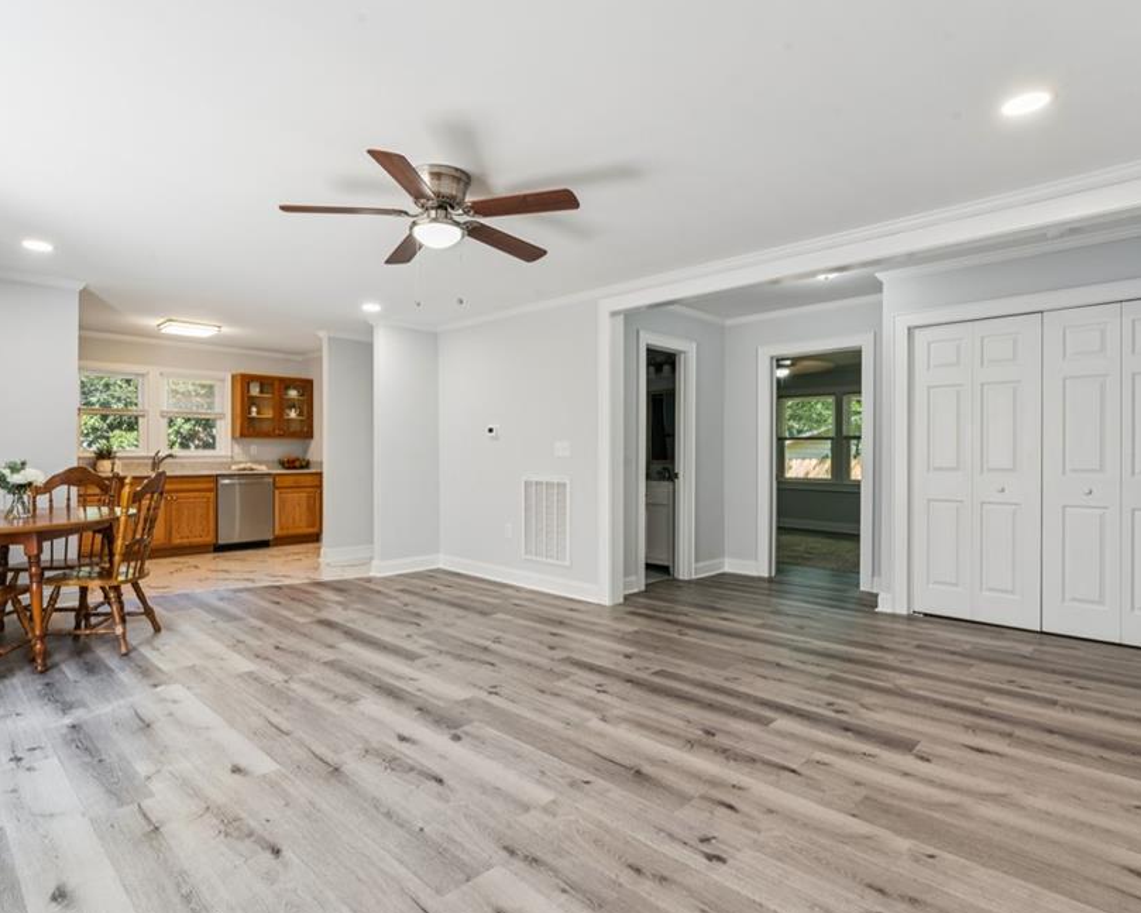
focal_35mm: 19
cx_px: 561
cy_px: 454
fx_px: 642
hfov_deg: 83.3
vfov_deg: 70.8
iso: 100
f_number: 13
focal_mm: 16
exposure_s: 1
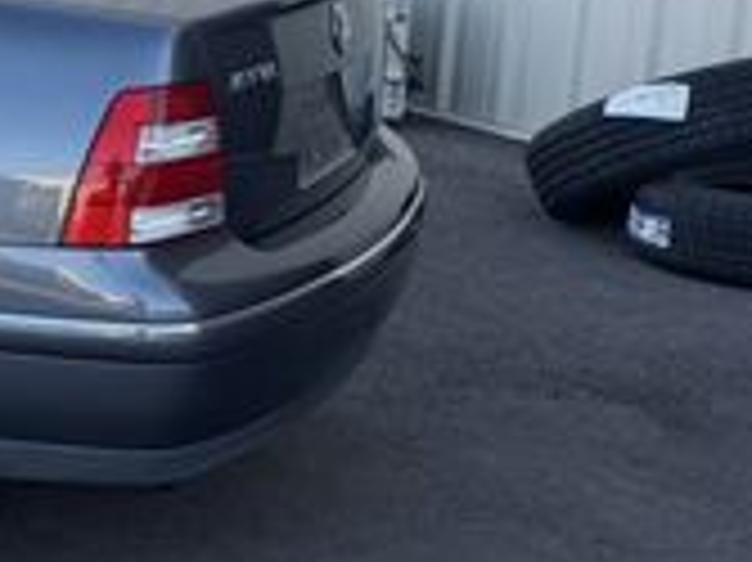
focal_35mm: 92
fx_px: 1997
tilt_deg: -10.9
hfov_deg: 18.4
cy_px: 148
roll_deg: -1.1
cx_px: -441
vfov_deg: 16.0
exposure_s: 1/898
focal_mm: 6.76
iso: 100
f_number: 1.78
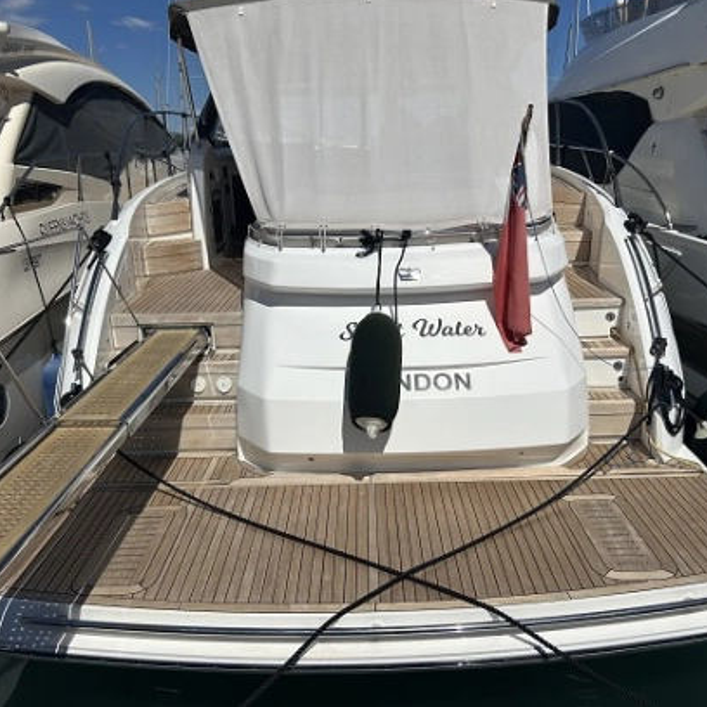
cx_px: 362
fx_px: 716
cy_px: 351
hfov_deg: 52.5
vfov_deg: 52.5
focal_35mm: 31
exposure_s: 1/16393
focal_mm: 5.7
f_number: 1.5
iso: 50
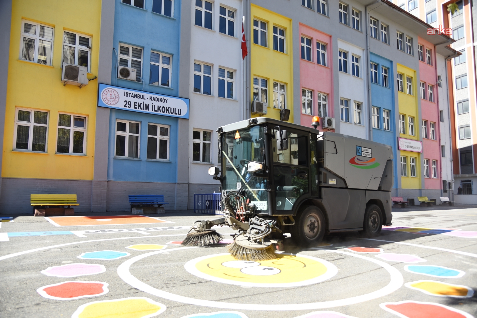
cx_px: 238
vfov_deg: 53.1
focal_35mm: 24
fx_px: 318
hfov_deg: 73.7
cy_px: 159
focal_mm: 24
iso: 320
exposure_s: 1/1250
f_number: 4
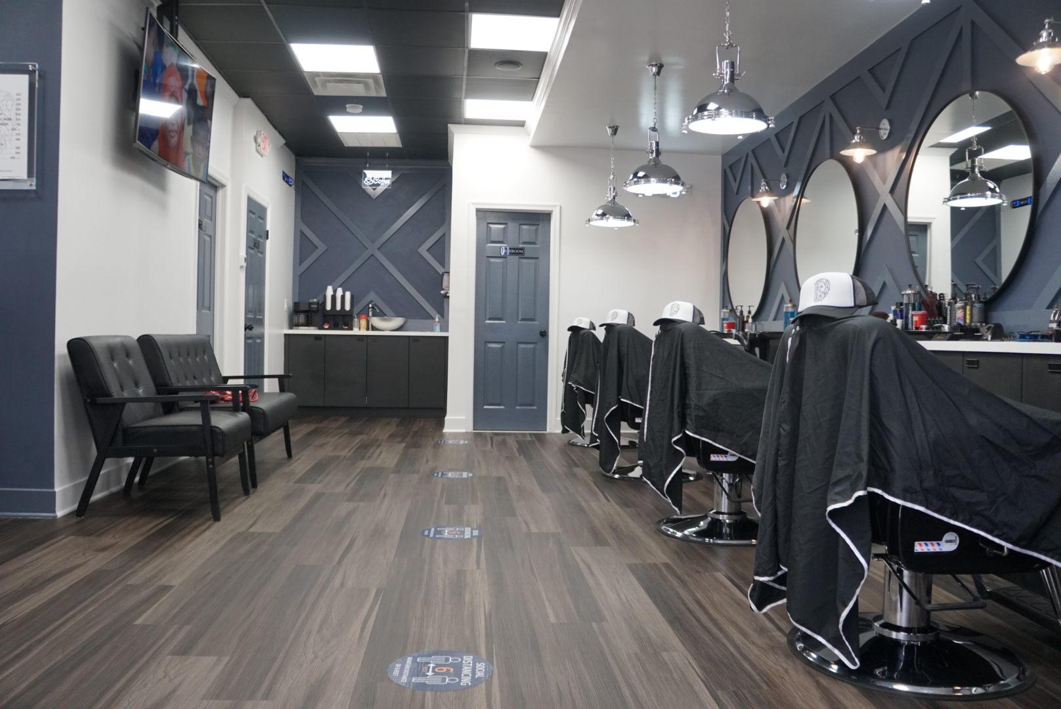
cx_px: 530
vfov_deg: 48.0
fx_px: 796
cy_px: 354
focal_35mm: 27
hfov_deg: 67.3
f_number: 4
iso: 1000
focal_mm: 18
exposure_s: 1/160
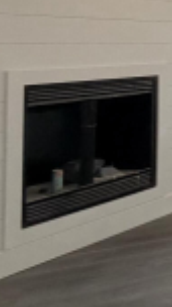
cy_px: 36
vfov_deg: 30.2
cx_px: 517
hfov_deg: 11.2
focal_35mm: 67
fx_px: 546
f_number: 2.2
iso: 320
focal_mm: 2.22
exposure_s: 1/120
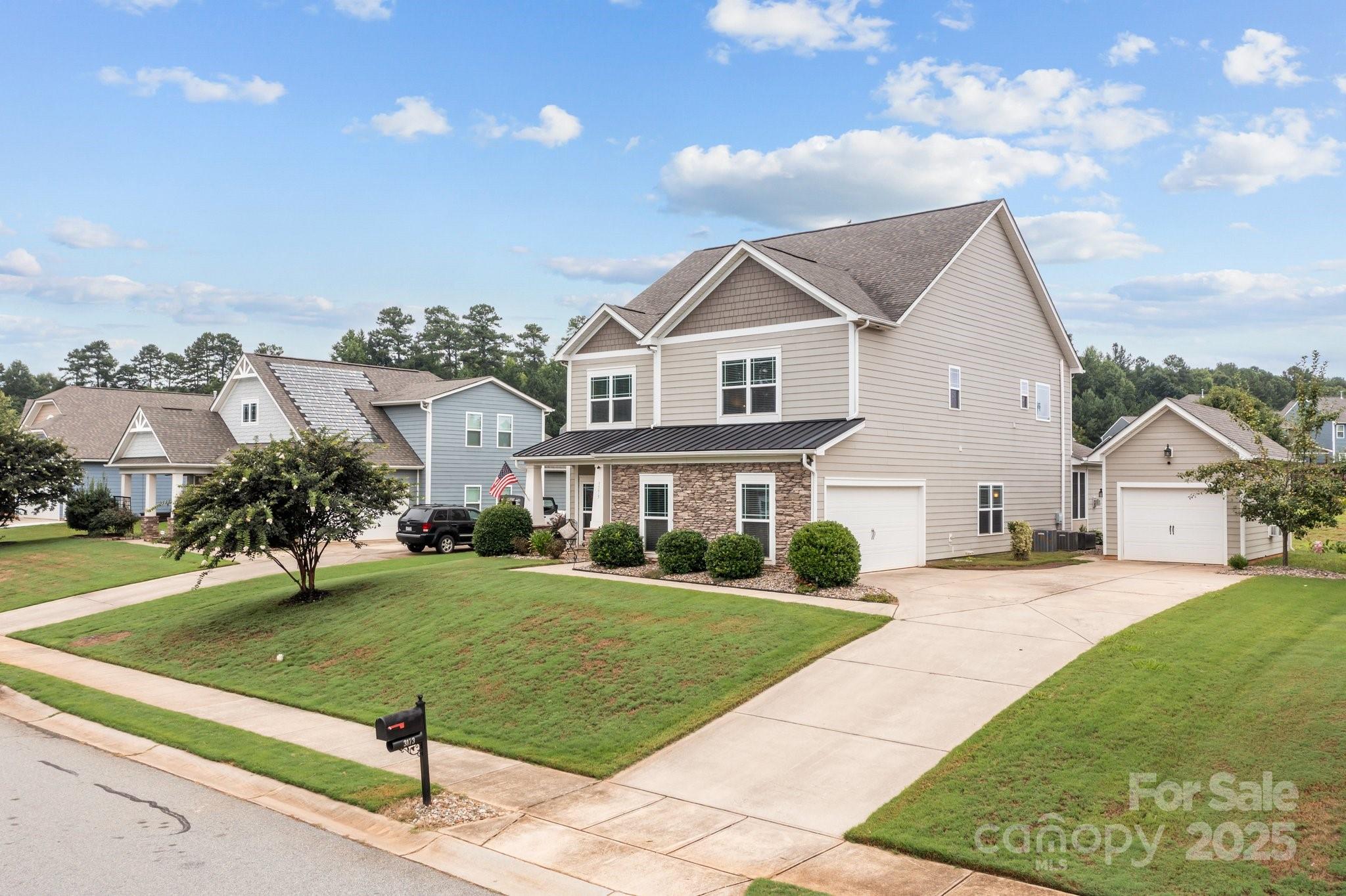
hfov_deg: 65.5
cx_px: 673
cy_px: 448
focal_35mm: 28
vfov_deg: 46.4
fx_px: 1046
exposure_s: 1/200
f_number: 4.5
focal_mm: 10.26
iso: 100
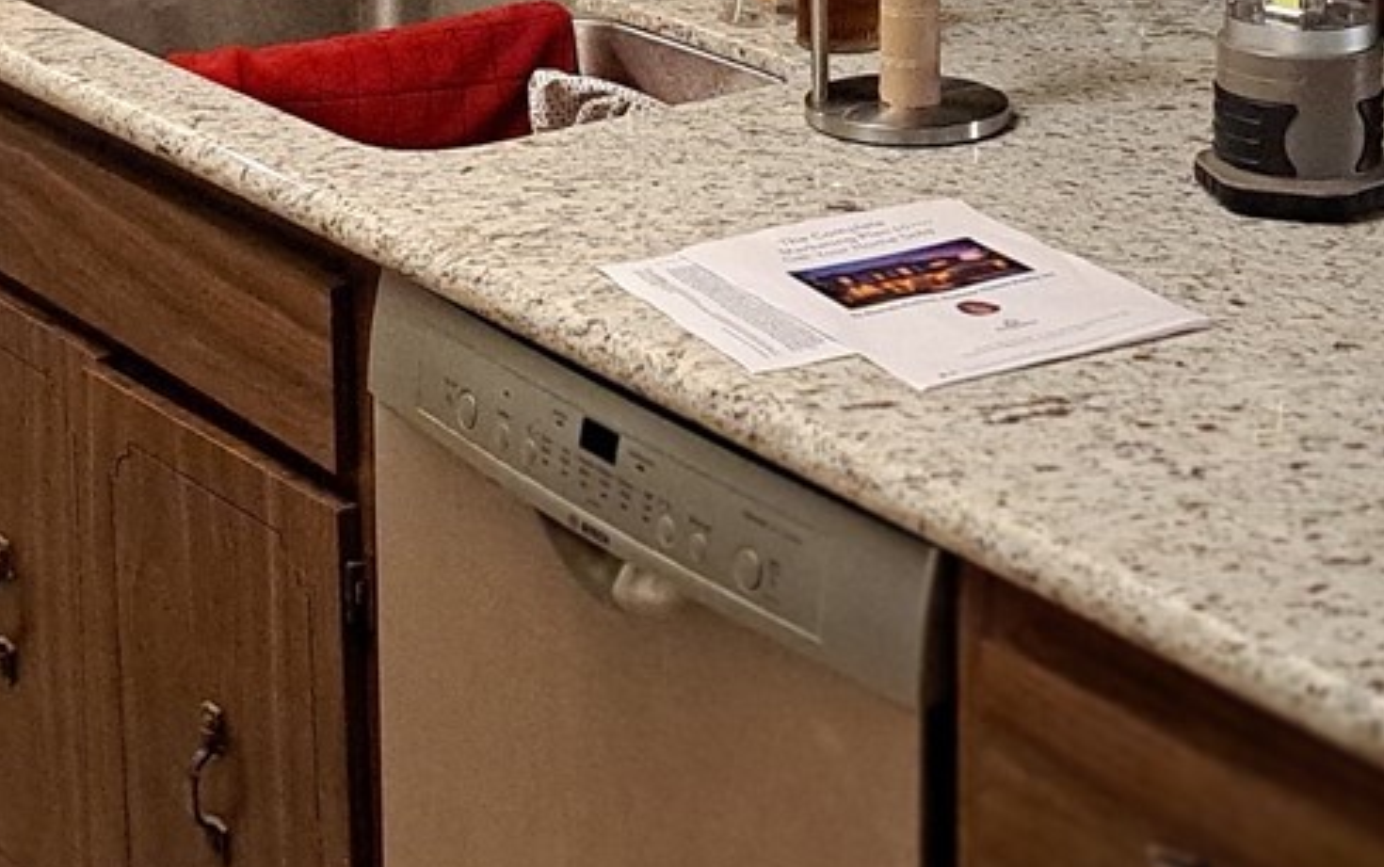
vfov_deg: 15.3
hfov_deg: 24.9
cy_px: -113
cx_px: 576
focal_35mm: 83
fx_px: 3133
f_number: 1.8
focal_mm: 5.23
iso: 320
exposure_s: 1/40
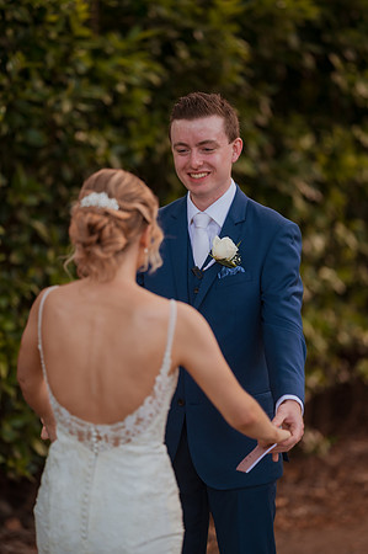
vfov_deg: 15.2
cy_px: 277
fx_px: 2075
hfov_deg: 10.1
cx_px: 184
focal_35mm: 135
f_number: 1.8
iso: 320
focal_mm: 135
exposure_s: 1/800
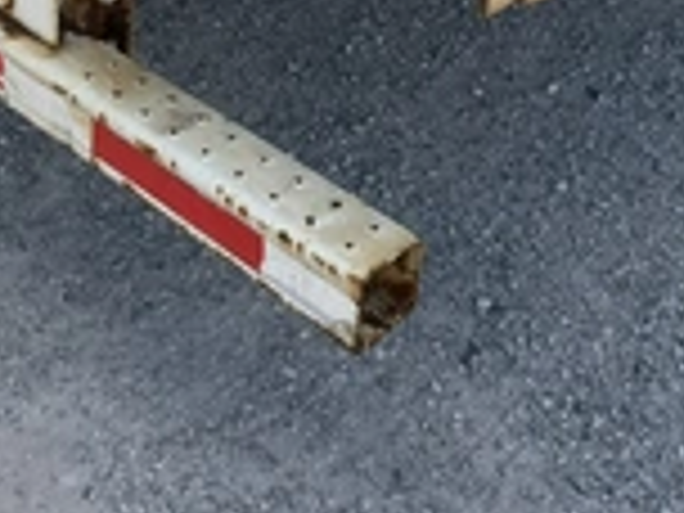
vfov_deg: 21.4
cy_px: -126
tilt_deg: -21.8
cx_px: 166
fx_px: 1245
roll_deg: +1.7
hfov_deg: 30.2
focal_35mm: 63
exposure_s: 1/1812
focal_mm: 6.76
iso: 80
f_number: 1.78
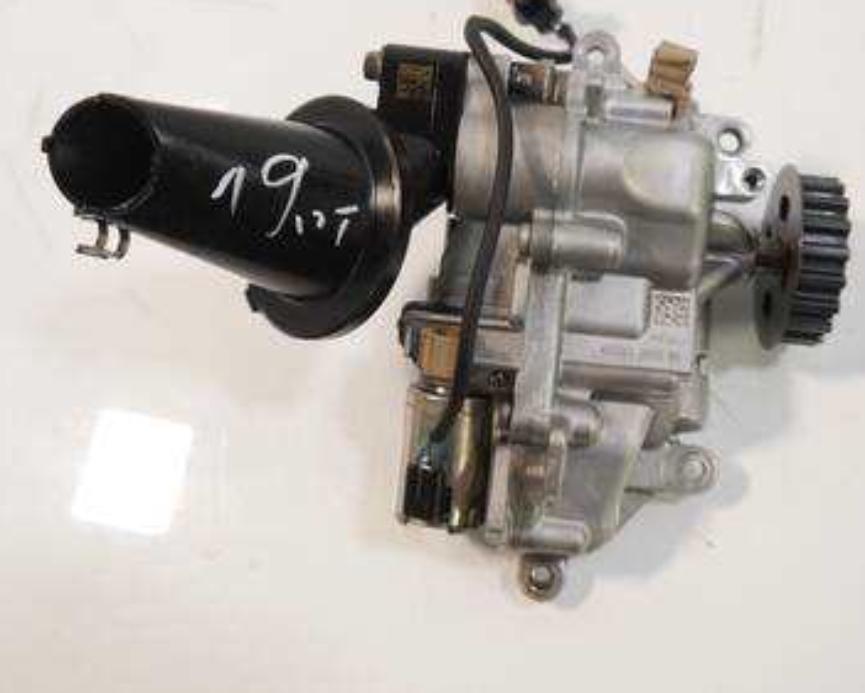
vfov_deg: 37.3
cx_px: 466
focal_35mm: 40
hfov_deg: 45.7
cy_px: 298
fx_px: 1024
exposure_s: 1/60
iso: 500
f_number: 3.6
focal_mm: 15
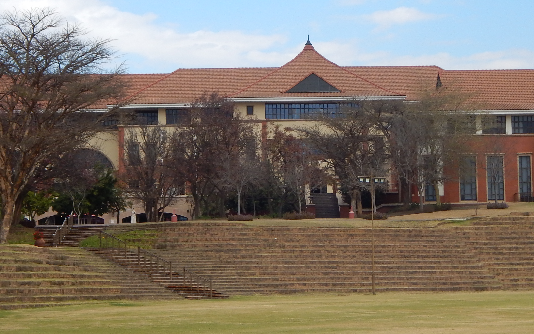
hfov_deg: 18.4
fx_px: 1644
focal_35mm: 113
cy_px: 153
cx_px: 307
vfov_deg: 11.6
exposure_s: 1/640
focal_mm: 10.9
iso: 125
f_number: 4
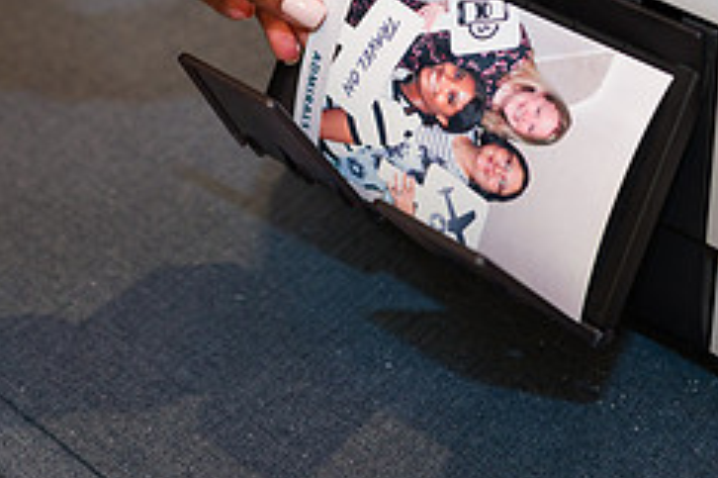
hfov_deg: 21.2
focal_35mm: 96
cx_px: 309
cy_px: 71
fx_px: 1913
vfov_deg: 14.1
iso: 320
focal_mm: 40
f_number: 3.2
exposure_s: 1/200
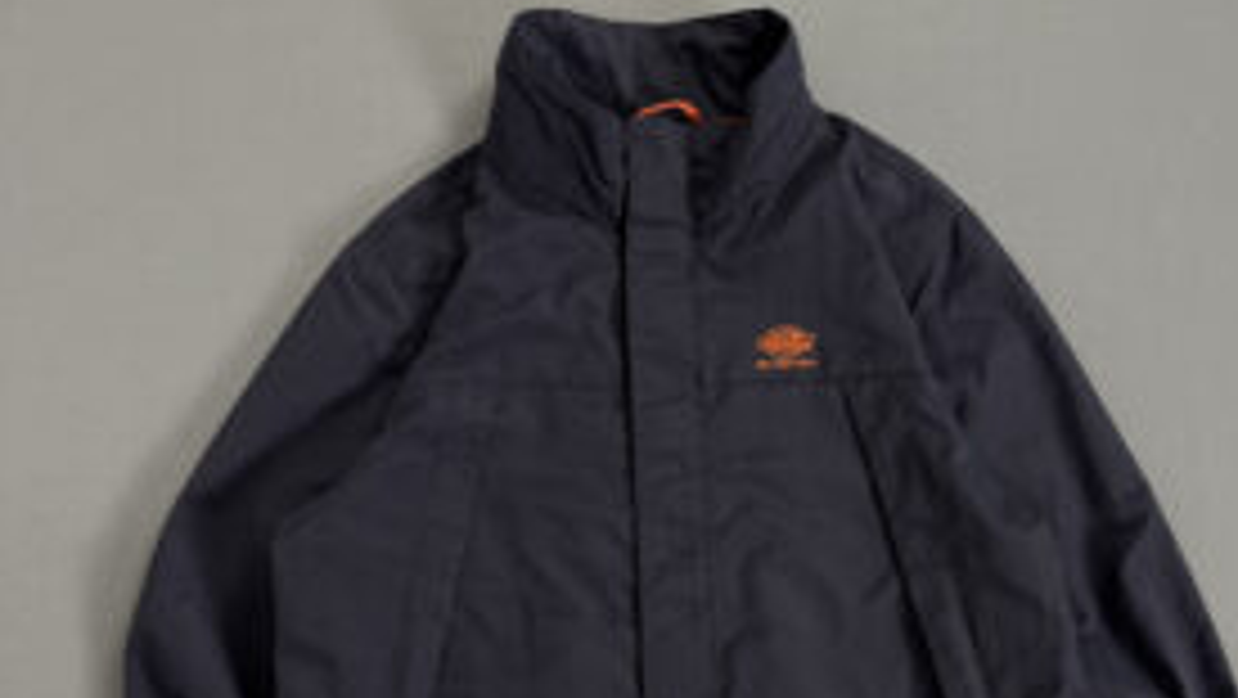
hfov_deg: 52.7
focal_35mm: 38
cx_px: 671
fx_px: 1248
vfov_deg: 30.6
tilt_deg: -85.2
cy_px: 540
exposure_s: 1/60
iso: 200
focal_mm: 6.76
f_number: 1.78
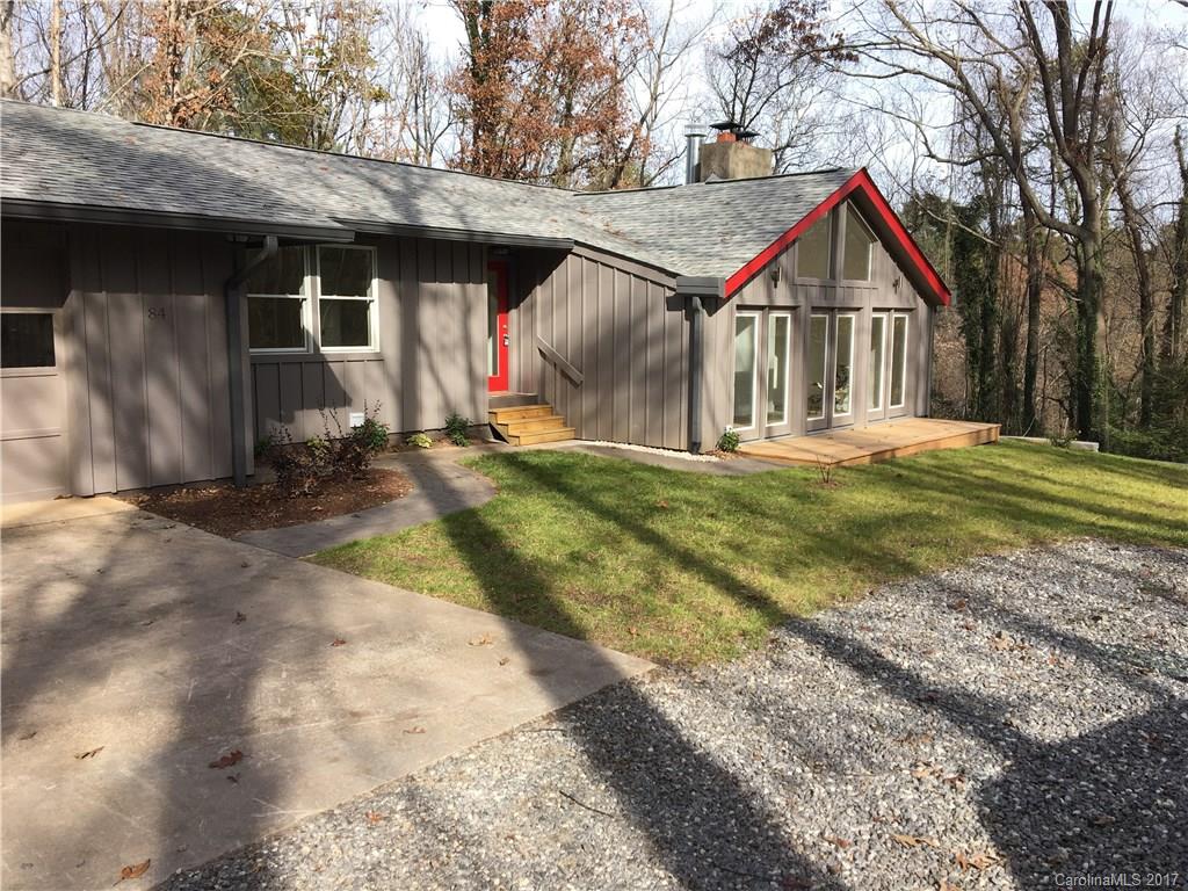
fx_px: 995
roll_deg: -1.2
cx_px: 594
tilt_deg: -7.1
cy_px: 446
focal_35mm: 29
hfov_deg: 61.7
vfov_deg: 48.2
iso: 25
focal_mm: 4.15
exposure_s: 1/635
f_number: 2.2
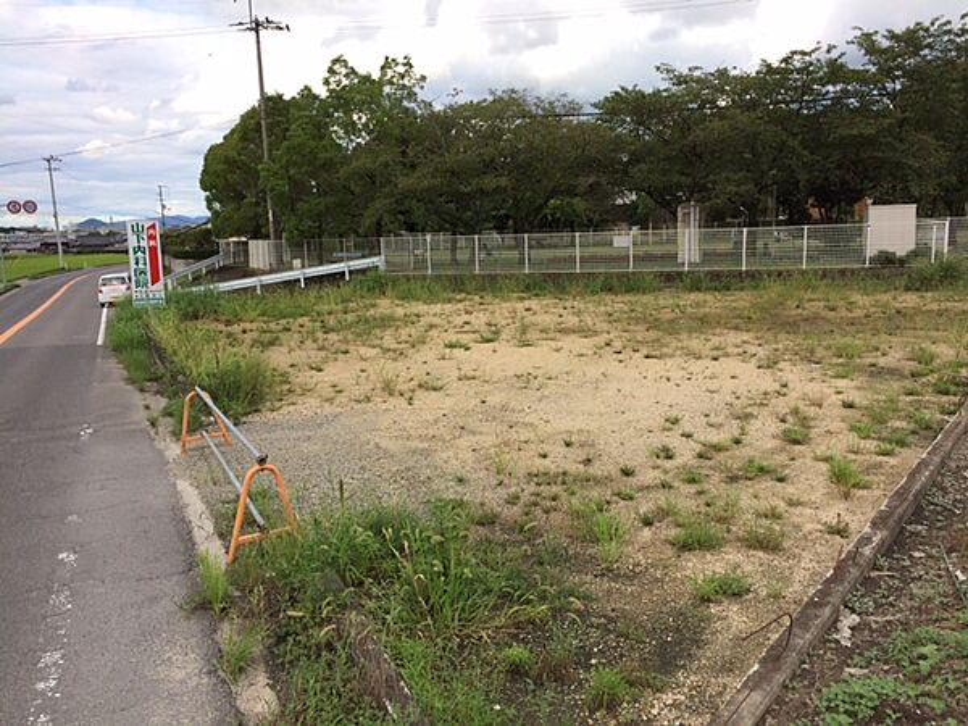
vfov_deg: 46.8
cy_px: 363
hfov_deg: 60.0
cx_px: 484
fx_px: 839
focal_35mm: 30
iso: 50
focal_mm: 4.12
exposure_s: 1/1080
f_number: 2.2
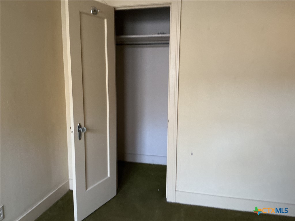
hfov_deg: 61.7
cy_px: 110
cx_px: 148
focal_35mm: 29
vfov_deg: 48.2
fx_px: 247
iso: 250
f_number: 1.8
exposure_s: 1/30
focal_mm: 3
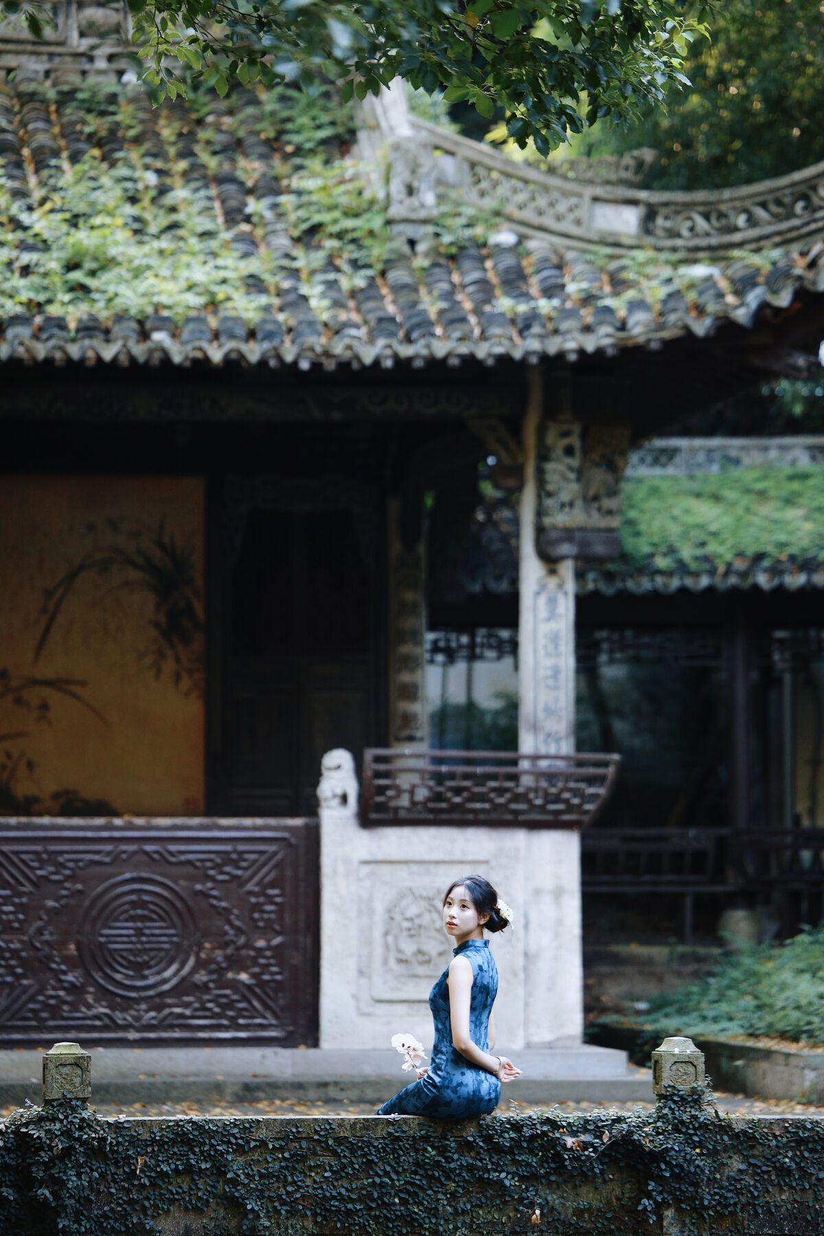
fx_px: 4841
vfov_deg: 14.6
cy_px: 618
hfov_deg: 9.7
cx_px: 412
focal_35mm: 141
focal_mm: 142
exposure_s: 1/200
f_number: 2.8
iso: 1250
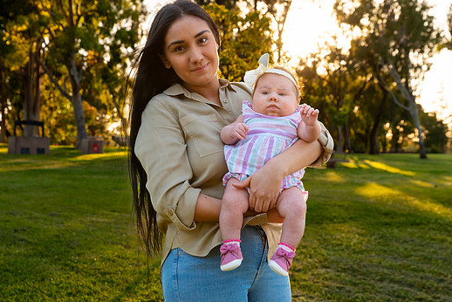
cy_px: 151
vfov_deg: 24.2
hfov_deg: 35.6
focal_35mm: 56
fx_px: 703
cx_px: 229
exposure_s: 1/320
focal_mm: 50
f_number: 5.6
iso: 200
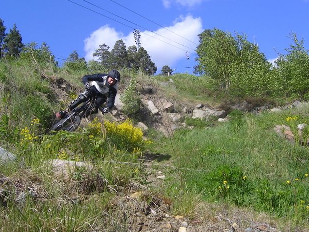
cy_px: 103
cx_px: 155
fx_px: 375
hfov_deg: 44.8
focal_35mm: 42
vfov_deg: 34.3
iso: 50
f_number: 4.8
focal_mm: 5.6
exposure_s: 1/449
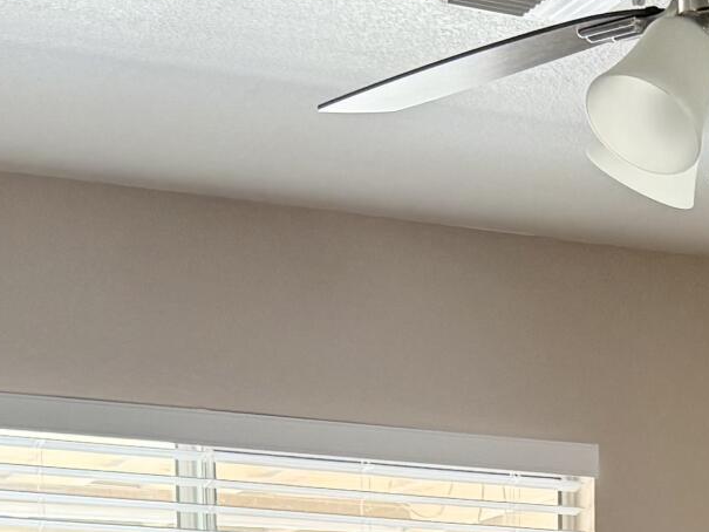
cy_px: 1076
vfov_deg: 11.2
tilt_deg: -7.1
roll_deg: -0.5
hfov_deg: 16.1
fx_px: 2438
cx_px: 773
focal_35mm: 119
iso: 200
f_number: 1.78
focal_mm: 6.76
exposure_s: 1/113
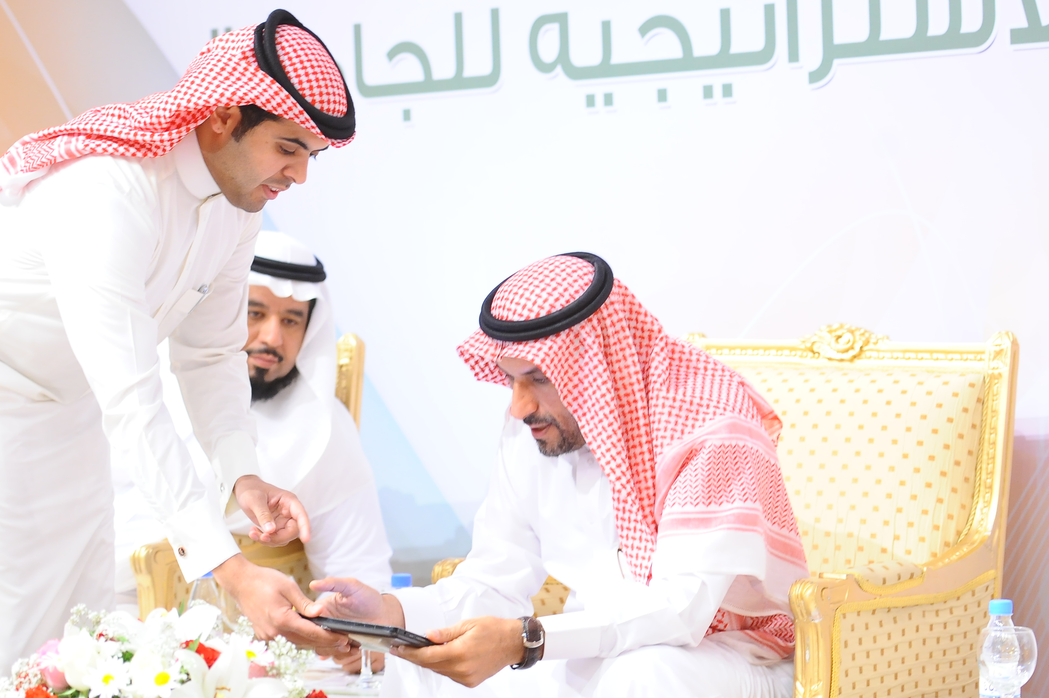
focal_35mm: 97
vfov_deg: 14.1
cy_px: 381
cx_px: 536
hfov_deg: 21.0
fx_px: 2825
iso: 2000
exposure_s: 1/60
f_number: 2.8
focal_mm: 70
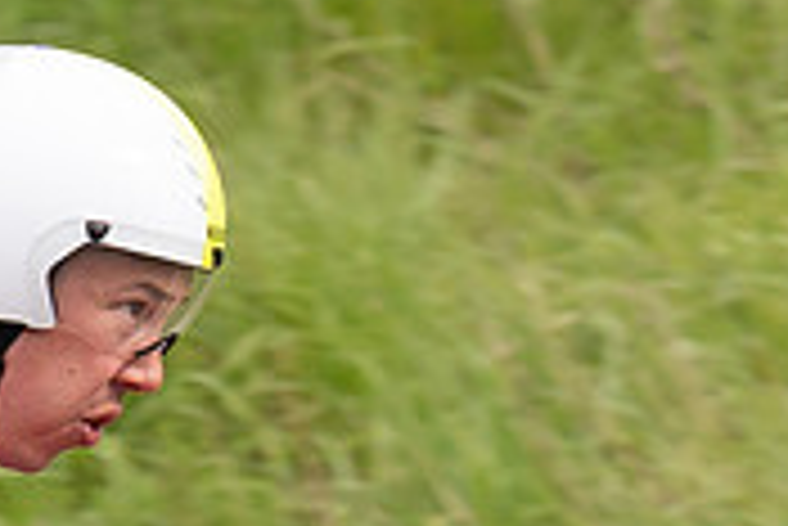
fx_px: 39147
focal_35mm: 1787
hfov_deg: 1.2
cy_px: 148
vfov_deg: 0.8
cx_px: 335
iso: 200
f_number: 4
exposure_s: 1/800
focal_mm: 151
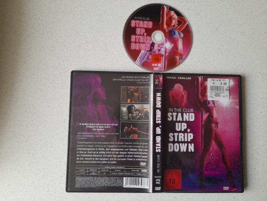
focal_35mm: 25
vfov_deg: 54.9
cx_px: 134
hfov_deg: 69.4
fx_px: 193
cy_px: 100
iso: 250
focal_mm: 4.6
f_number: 2
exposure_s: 1/50
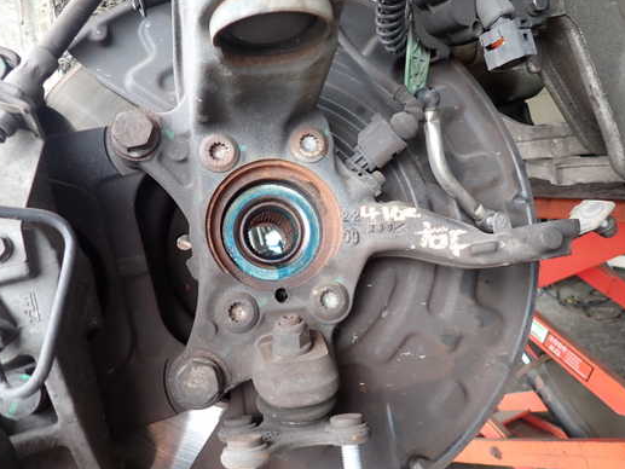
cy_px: 239
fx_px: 524
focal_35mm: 29
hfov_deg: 61.5
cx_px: 285
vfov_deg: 48.2
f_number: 2
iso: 200
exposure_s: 1/60
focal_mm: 4.5
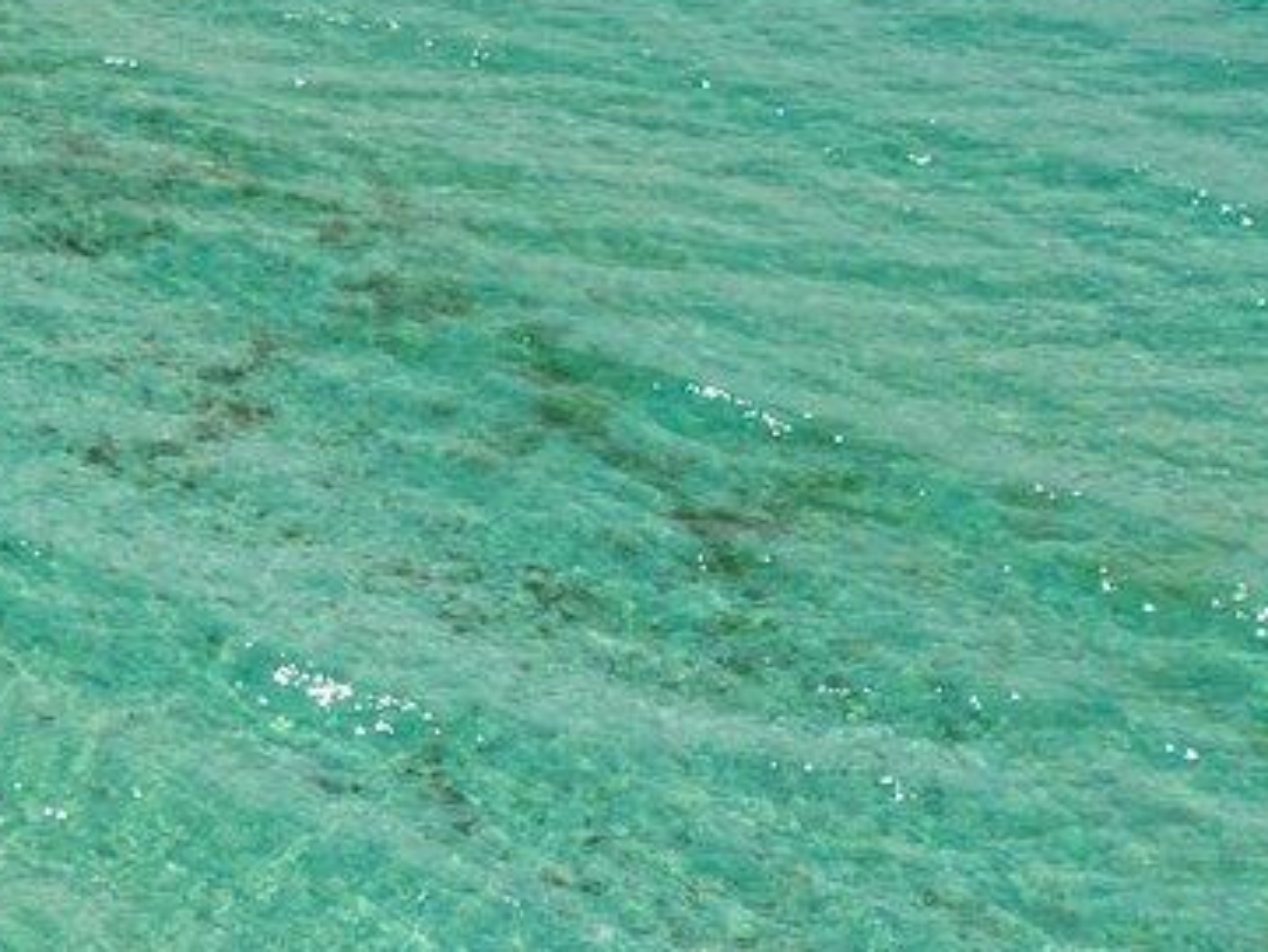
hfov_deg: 12.1
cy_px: -114
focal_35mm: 136
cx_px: -1623
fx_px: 4983
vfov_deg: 10.8
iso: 110
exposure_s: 1/5000
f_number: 2.8
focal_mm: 12.29
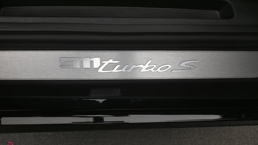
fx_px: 245
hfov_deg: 55.6
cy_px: 67
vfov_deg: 33.0
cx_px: 129
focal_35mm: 36
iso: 500
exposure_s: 1/40
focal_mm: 22.5
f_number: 4
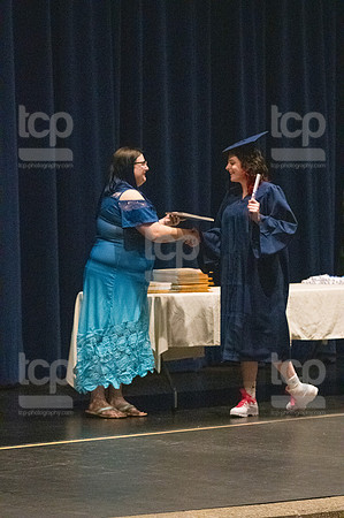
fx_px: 2370
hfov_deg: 8.3
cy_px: 259
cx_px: 172
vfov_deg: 12.5
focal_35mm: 165
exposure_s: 1/400
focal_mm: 110
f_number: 3.2
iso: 10000
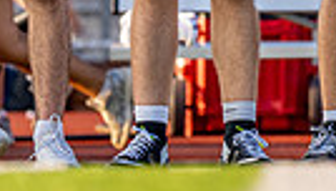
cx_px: 372
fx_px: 7177
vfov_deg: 1.5
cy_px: -279
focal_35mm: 804
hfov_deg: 2.7
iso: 320
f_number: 2.8
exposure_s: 1/1600
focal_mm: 144
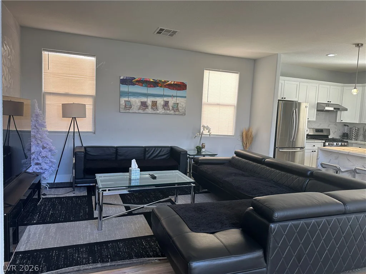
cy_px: 137
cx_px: 183
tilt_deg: -4.7
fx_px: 254
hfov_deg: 71.6
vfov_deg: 56.8
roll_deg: -3.4
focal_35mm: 24
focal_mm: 6.86
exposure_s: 1/120
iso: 100
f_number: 1.78
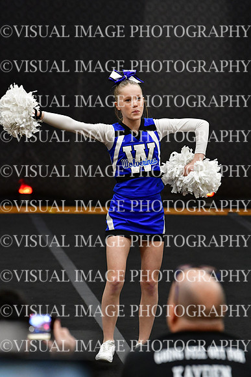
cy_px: 188
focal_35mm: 262
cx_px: 126
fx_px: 2738
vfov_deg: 7.9
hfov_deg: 5.2
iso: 4000
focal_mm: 175
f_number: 4
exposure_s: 1/500
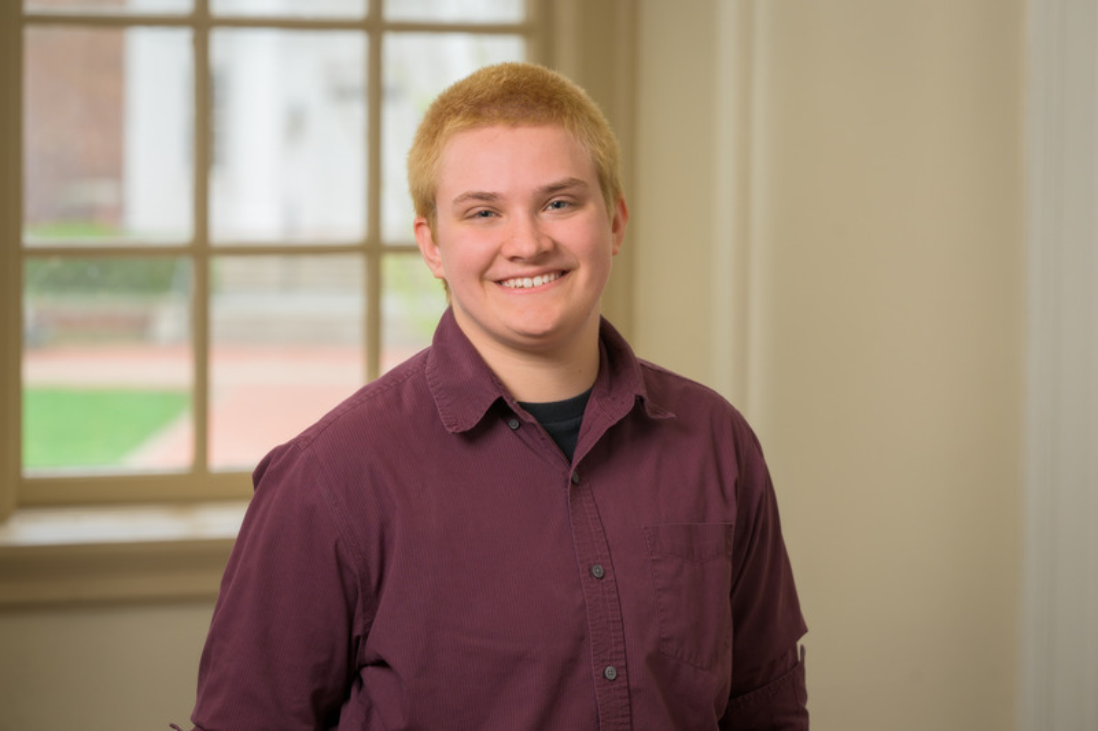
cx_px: 549
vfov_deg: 10.5
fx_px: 3964
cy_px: 366
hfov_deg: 15.8
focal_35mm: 130
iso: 200
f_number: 5.6
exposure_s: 1/80
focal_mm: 130
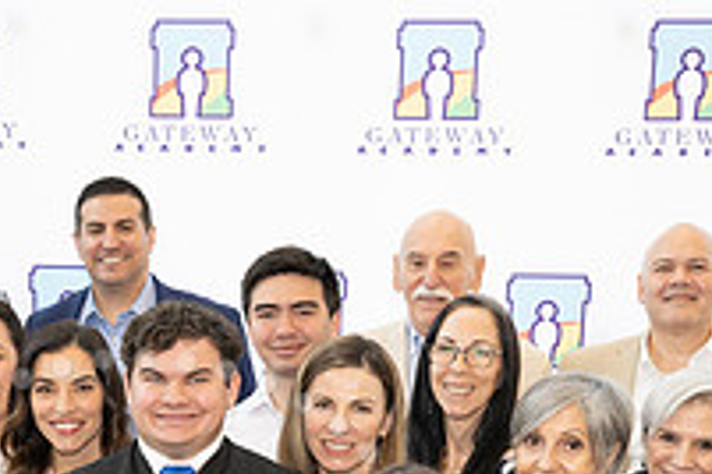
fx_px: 1918
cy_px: 626
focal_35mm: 97
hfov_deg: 20.8
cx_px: 137
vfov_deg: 13.6
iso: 800
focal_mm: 30.5
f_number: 5.6
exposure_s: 1/200
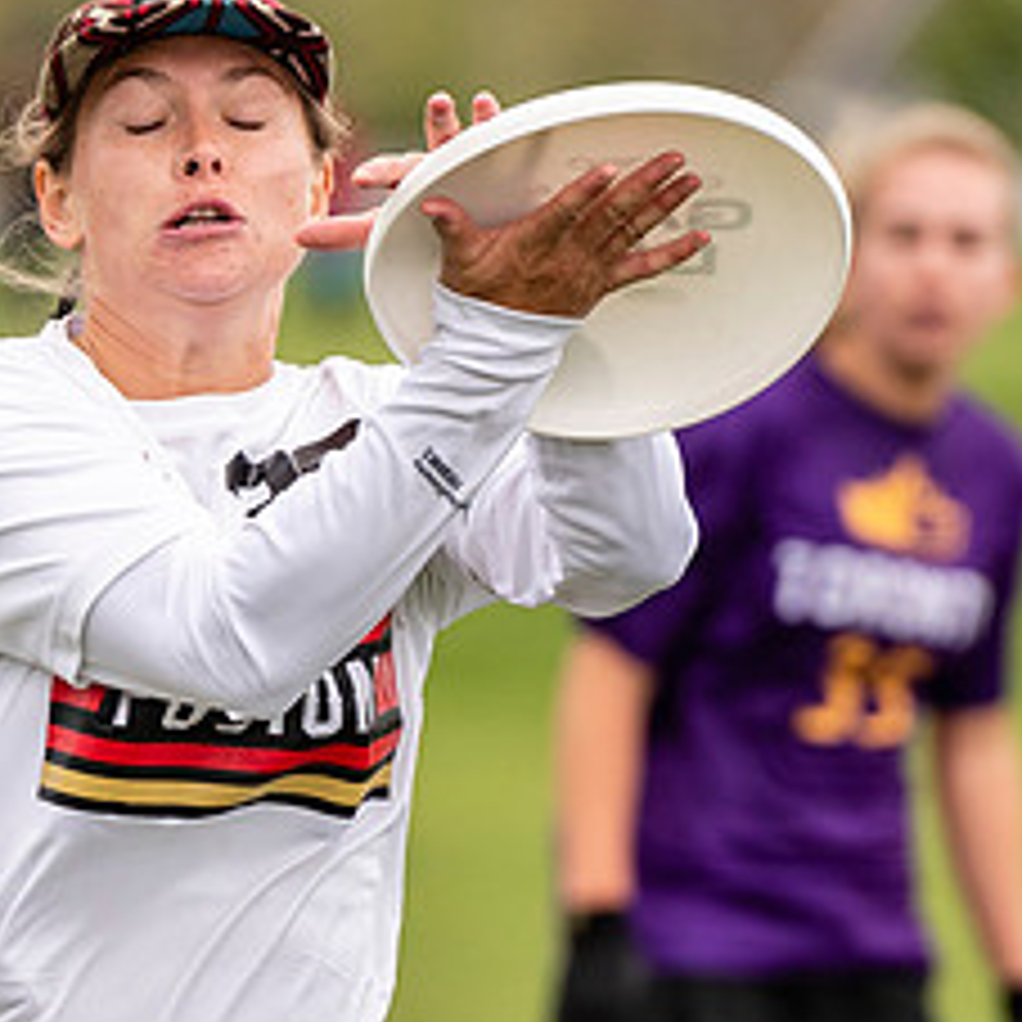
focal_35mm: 883
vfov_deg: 2.0
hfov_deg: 2.0
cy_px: 794
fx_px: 29494
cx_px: 122
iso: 400
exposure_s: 1/1000
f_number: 4
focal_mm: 200
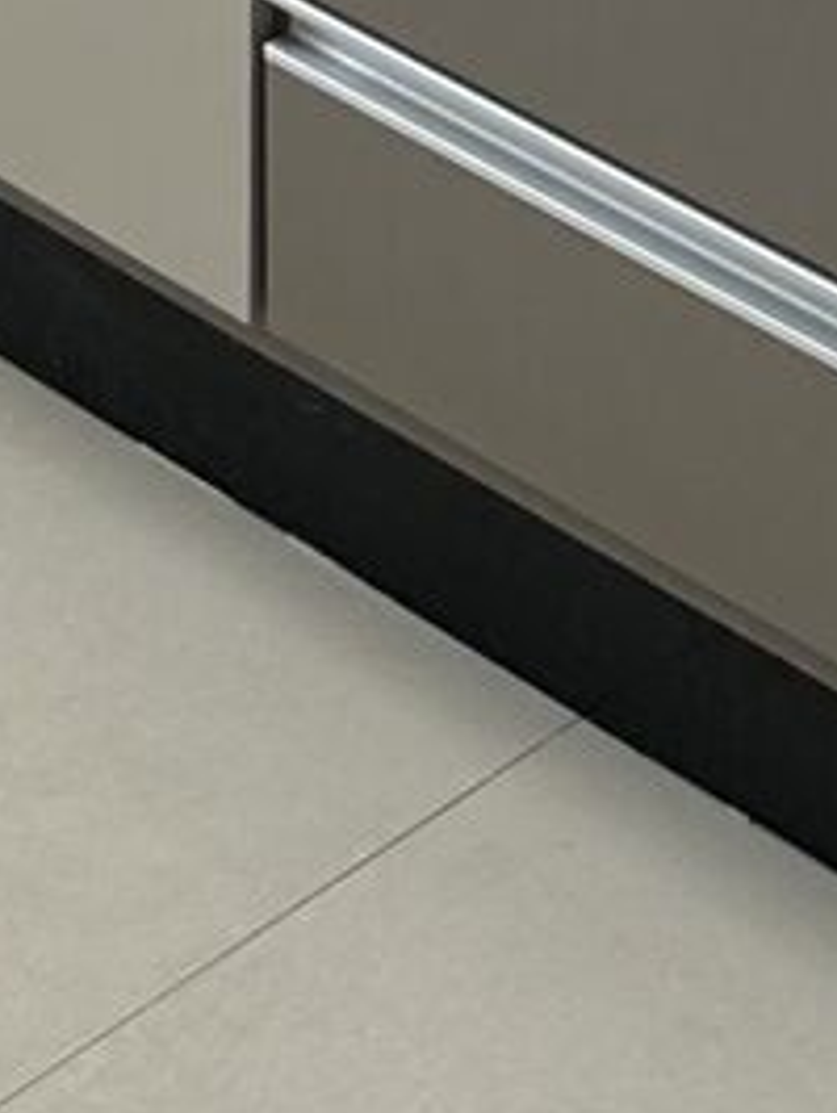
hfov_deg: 8.6
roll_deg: +0.3
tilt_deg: -9.4
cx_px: 13
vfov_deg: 9.4
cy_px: -2021
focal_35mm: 173
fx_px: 5569
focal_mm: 6.86
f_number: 1.78
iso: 64
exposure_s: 1/121
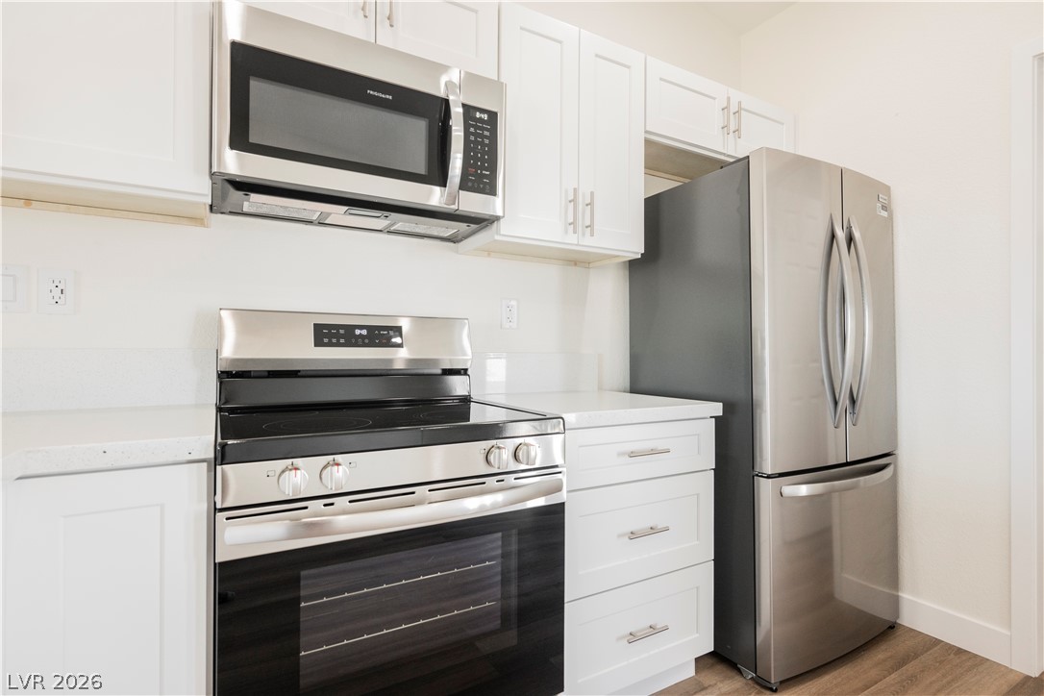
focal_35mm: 18
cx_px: 522
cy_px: 348
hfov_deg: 91.6
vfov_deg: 68.9
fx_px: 507
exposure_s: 1/50
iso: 800
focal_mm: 17.5
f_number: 5.6
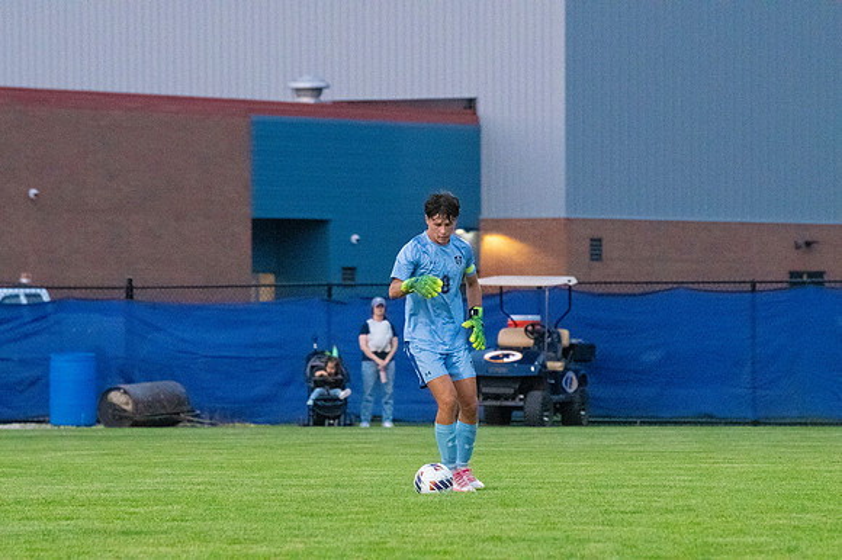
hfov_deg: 6.9
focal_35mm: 300
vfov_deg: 4.6
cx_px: 421
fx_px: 7012
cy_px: 280
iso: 5000
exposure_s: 1/1600
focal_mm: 200
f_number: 5.6
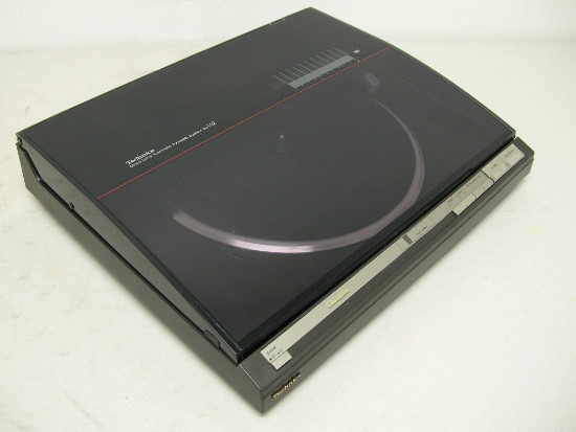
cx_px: 288
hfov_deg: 51.3
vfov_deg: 39.7
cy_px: 216
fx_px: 599
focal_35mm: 36
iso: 50
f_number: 2.7
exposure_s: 1/8.4
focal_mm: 6
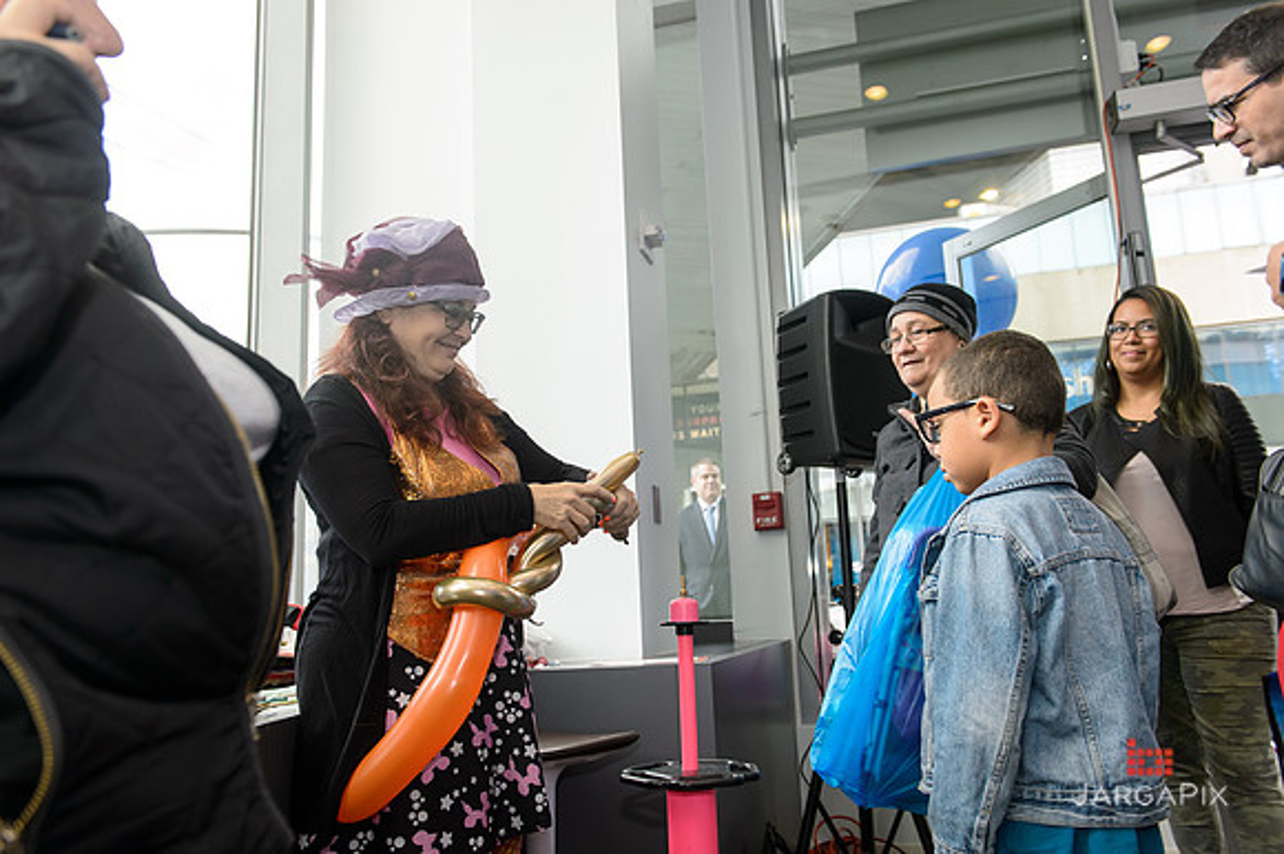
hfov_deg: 65.5
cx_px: 642
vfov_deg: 46.4
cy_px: 427
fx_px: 998
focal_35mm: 28
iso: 640
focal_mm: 28
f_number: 4
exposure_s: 1/250
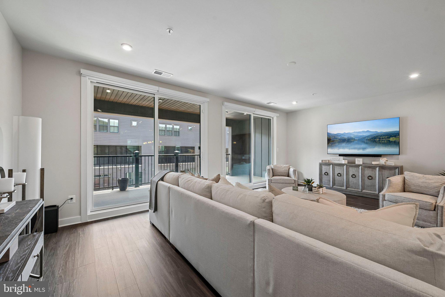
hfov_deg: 104.3
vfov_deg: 81.2
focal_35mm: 14
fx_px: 173
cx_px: 222
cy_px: 148
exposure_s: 1/15
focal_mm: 14
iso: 220
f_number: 8
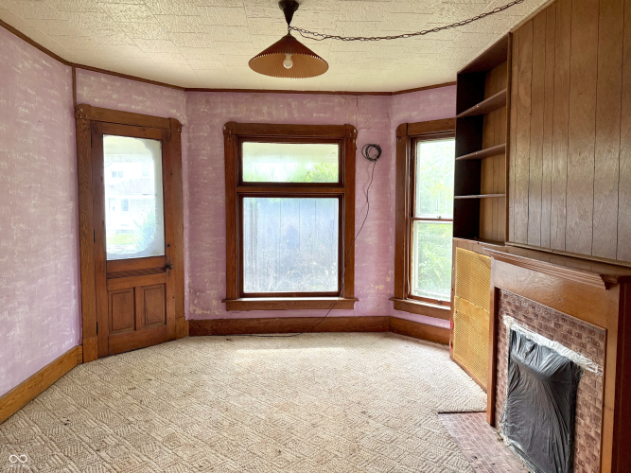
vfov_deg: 56.8
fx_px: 437
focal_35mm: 24
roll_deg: -1.5
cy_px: 236
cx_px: 316
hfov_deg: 71.6
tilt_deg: -3.6
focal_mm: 6.76
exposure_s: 1/104
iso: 200
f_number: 1.78
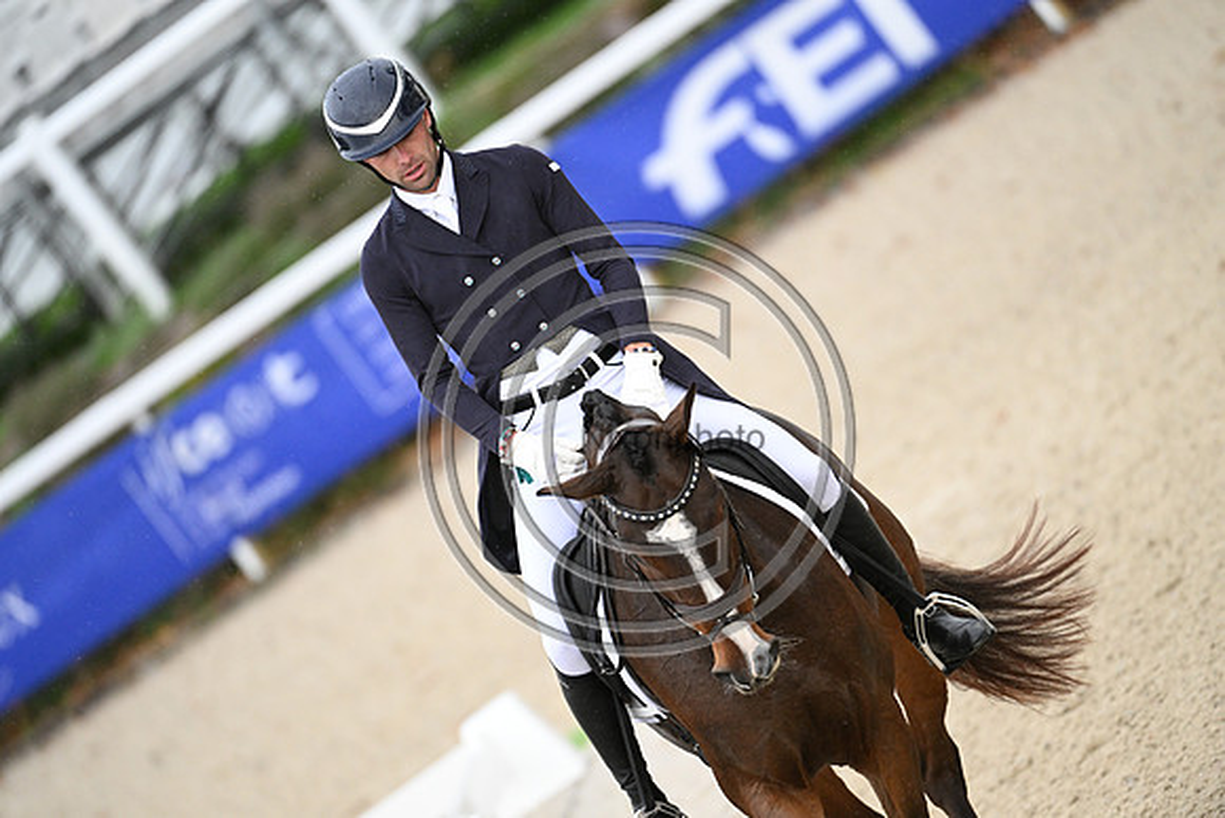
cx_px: 612
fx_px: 13614
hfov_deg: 5.2
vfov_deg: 3.4
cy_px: 409
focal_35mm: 400
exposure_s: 1/1250
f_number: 4.5
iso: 2800
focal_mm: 400
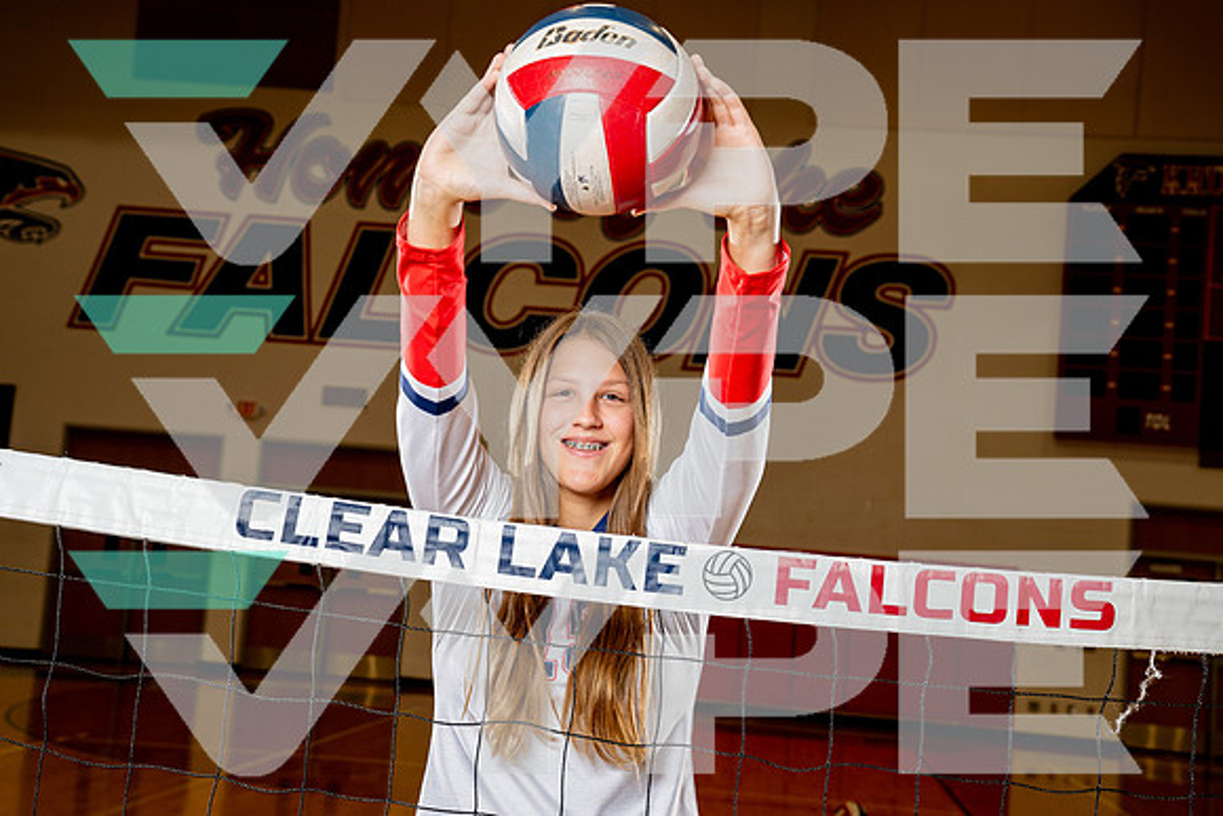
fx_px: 1833
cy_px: 409
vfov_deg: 25.1
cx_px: 610
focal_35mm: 54
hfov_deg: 36.9
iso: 320
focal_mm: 51
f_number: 5.6
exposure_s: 1/250
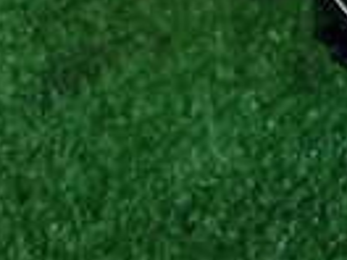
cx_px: 686
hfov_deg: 14.5
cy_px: -92
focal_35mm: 114
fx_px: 1143
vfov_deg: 12.5
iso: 200
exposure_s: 1/30
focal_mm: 4.5
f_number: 2
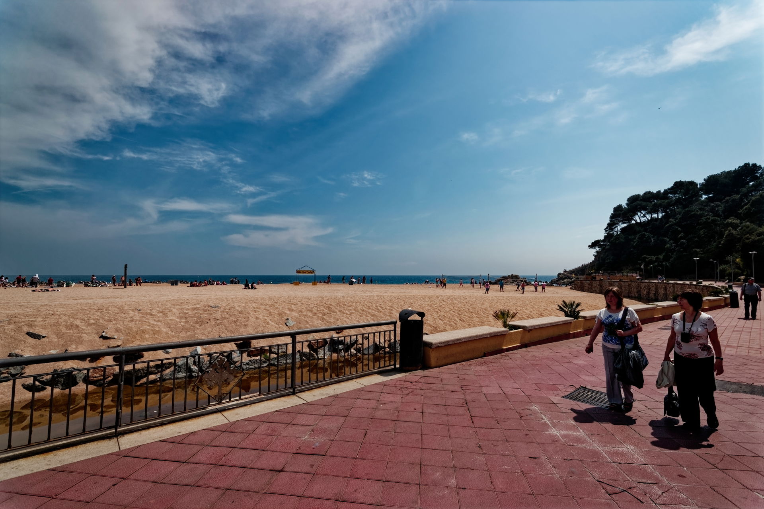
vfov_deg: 73.7
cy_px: 254
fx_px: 340
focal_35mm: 16
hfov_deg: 96.7
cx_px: 382
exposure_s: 1/400
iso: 200
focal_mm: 16
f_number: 9
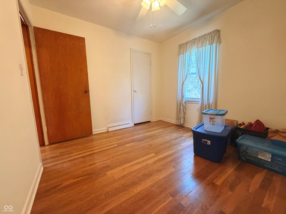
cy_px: 107
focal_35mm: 14
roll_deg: +0.2
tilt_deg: -8.4
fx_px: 116
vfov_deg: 85.7
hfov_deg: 102.1
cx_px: 143
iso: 320
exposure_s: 1/60
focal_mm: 2.22
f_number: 2.2
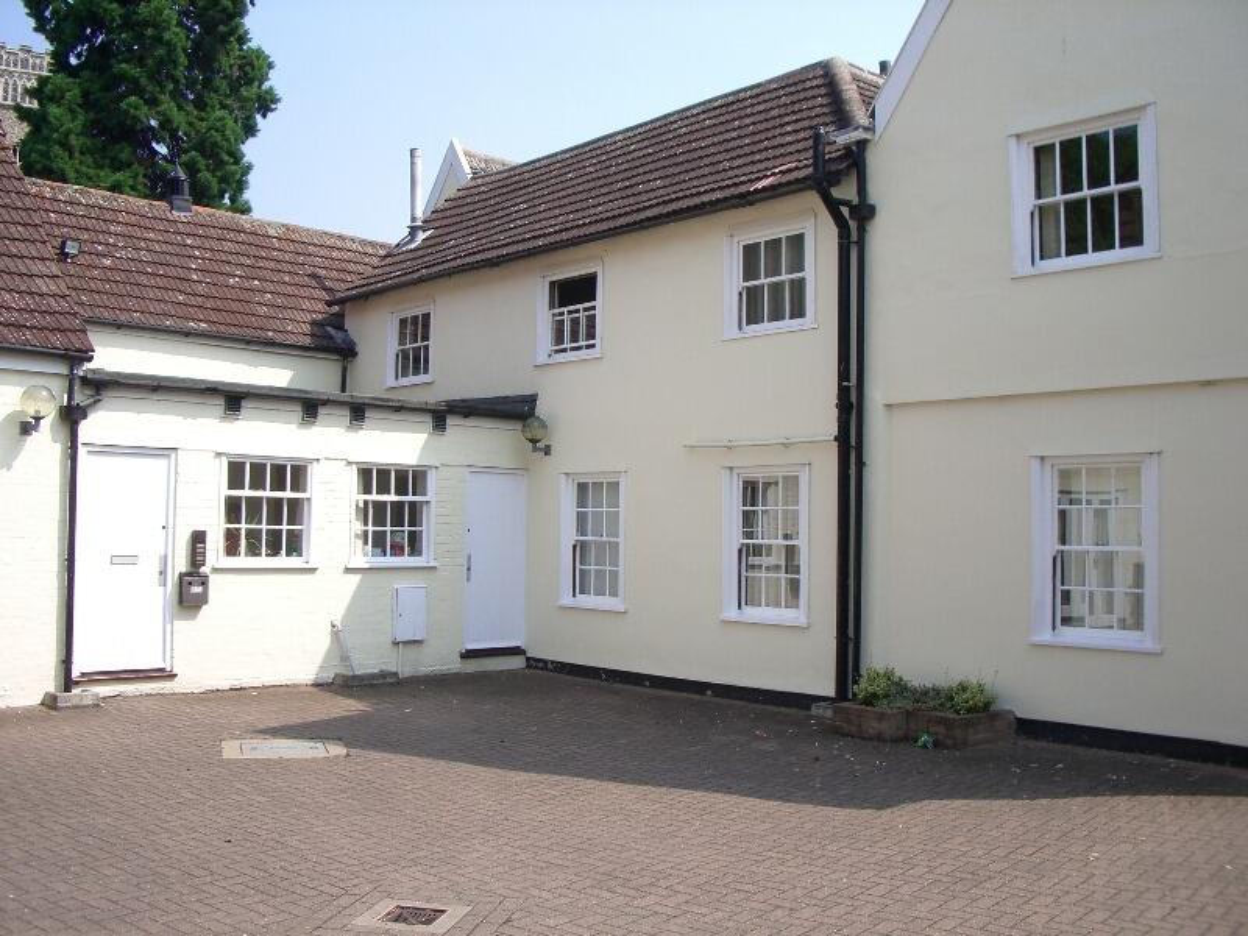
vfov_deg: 40.7
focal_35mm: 35
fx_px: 1262
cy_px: 468
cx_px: 624
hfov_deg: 52.6
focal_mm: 5.8
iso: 80
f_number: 4.3
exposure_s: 1/320
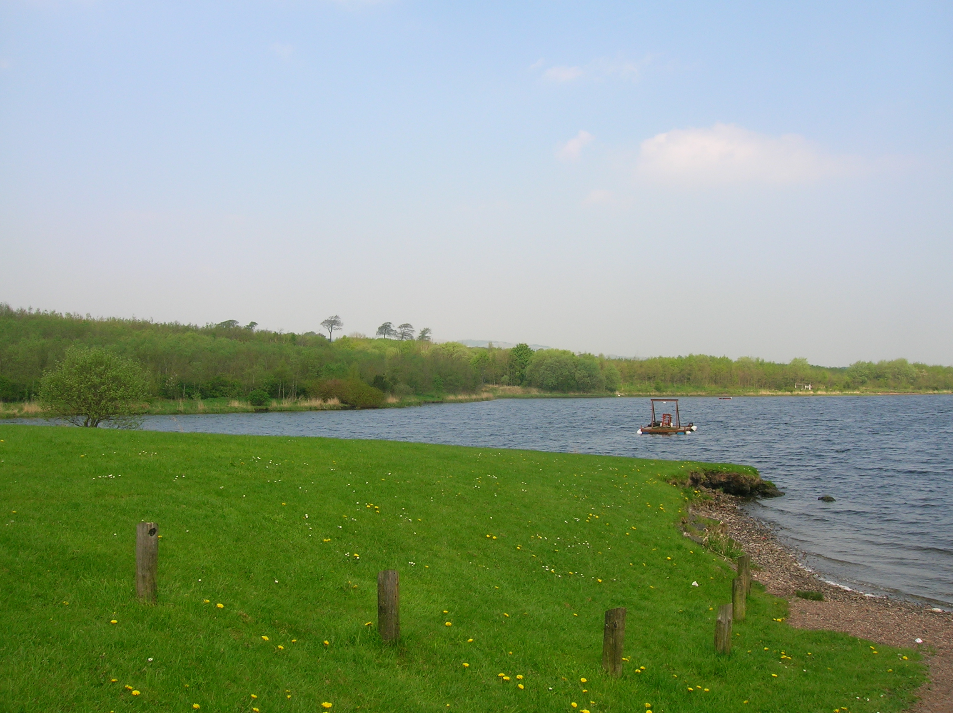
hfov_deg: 54.0
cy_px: 356
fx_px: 935
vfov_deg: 41.7
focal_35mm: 34
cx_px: 476
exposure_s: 1/228
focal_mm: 5.7
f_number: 4.9
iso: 50
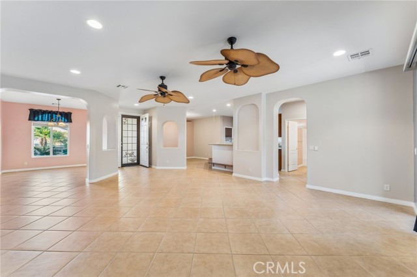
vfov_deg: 81.1
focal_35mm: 14
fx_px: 162
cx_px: 208
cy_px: 138
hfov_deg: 104.3
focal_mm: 14
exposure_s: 1/8
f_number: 9
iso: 400
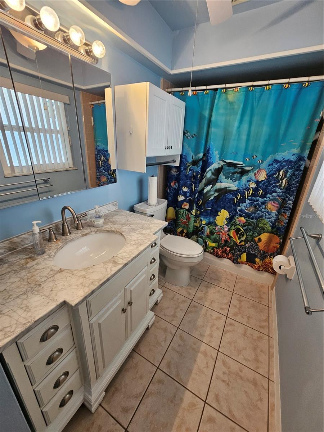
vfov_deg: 106.2
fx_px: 162
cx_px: 162
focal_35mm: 13
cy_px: 216
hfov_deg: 89.9
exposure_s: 1/60
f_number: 2.2
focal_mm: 2.2
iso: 160
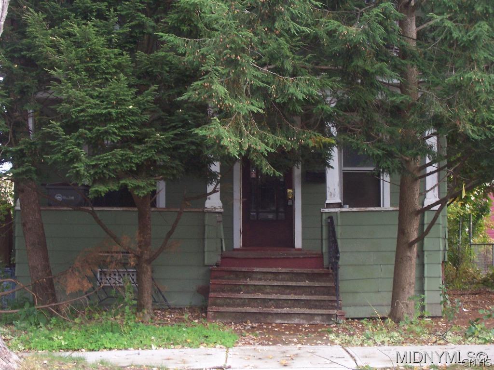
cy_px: 185
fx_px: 942
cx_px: 247
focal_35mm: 66
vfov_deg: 22.3
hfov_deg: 29.4
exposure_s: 1/90
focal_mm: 10.8
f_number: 4
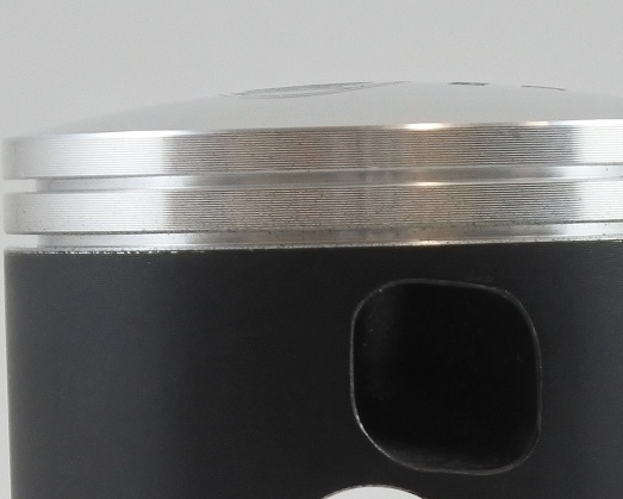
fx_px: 2767
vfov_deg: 10.2
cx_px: 383
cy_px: 539
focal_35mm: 150
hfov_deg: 12.8
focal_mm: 20.6
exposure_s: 1/125
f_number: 4.8
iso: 500
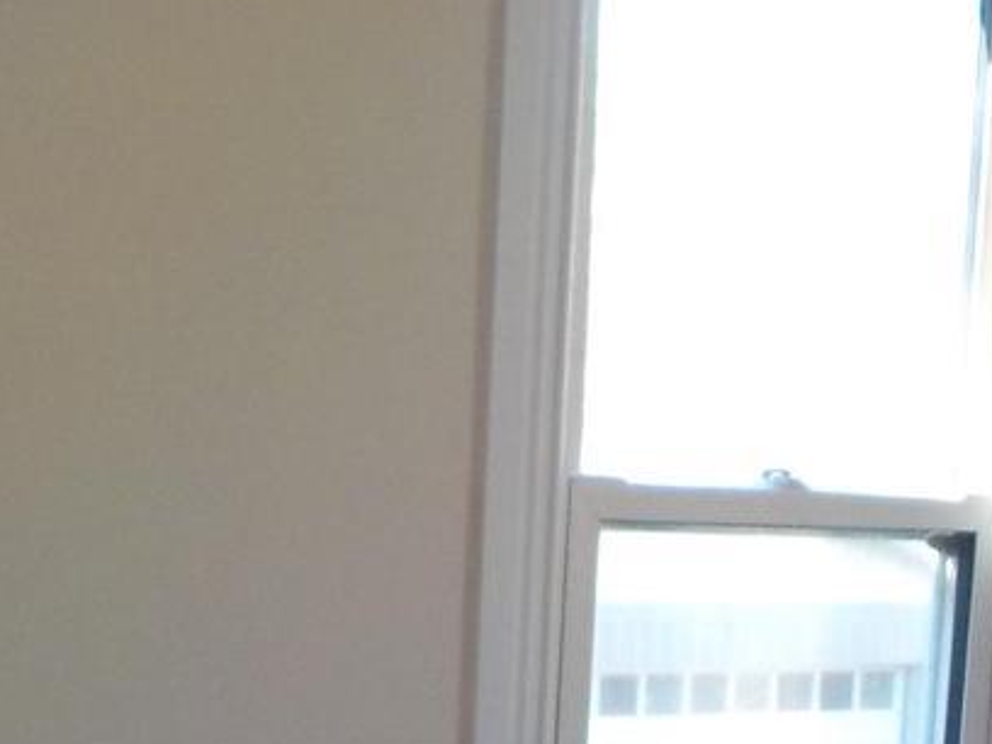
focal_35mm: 106
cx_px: 1123
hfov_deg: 17.8
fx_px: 3038
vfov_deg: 13.3
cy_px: 1060
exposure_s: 1/40
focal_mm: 4.1
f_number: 3.3
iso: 125
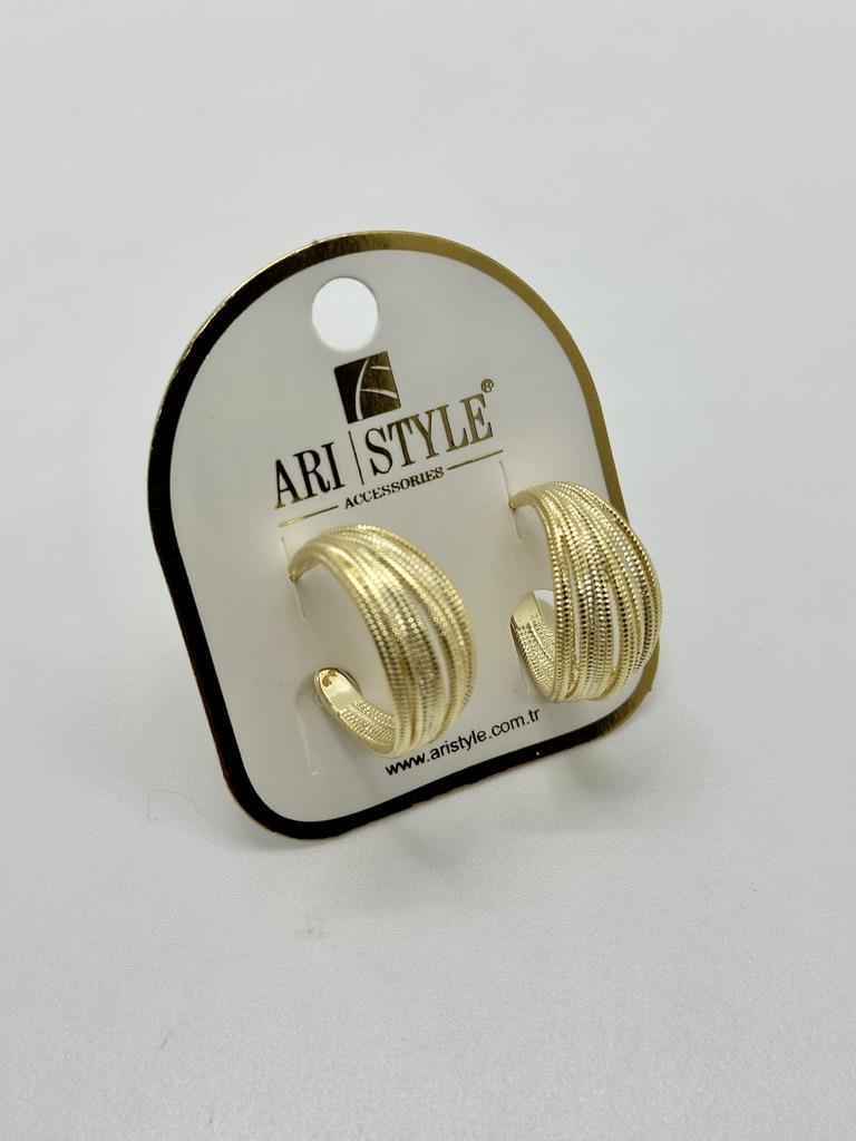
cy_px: 570
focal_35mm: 48
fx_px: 1583
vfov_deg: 39.7
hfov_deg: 30.3
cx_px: 428
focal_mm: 6.86
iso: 50
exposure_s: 1/217
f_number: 1.78
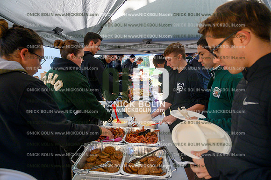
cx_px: 136
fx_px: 181
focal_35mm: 24
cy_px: 90
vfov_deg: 53.1
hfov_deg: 73.8
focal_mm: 24
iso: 2500
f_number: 5
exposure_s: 1/400
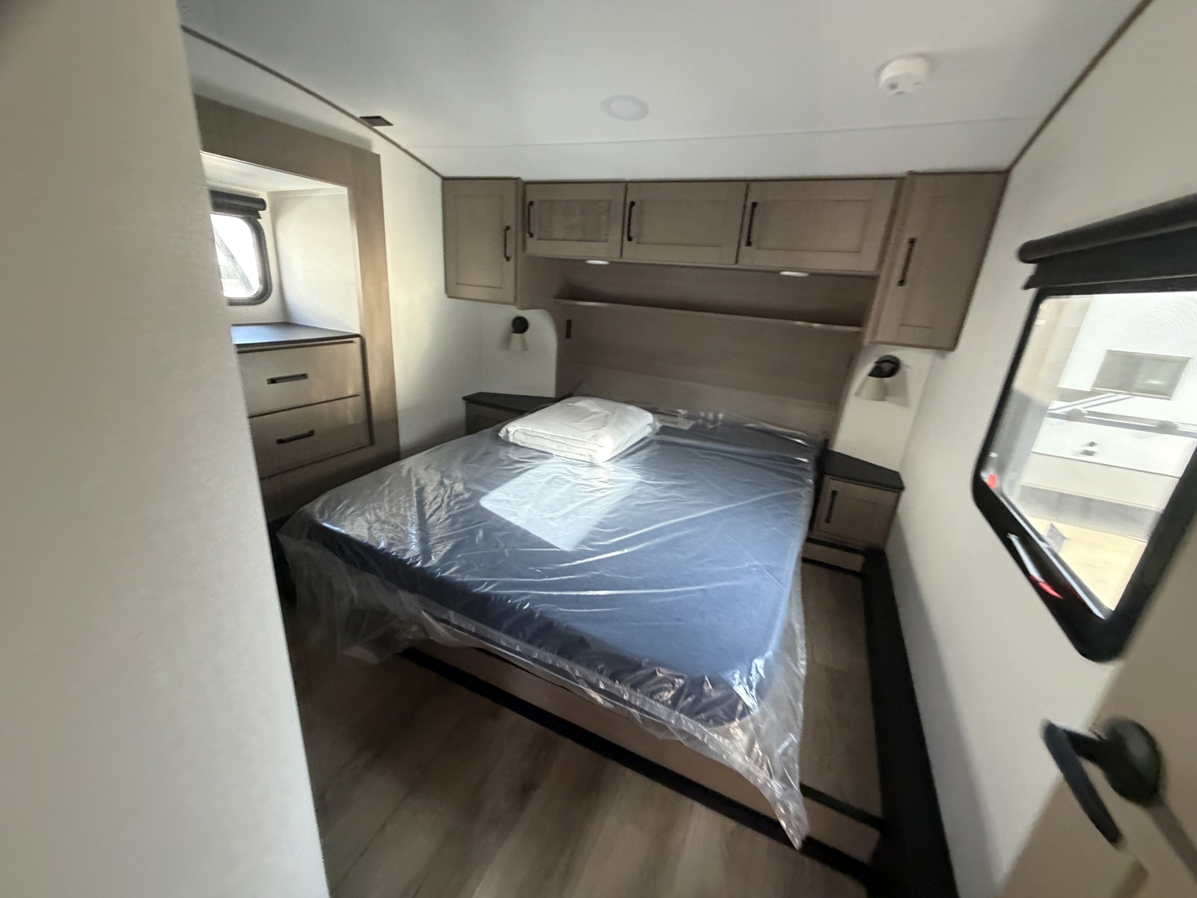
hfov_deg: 102.1
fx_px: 484
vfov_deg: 85.7
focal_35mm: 14
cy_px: 449
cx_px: 598
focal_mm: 2.22
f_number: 2.2
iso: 640
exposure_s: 1/60
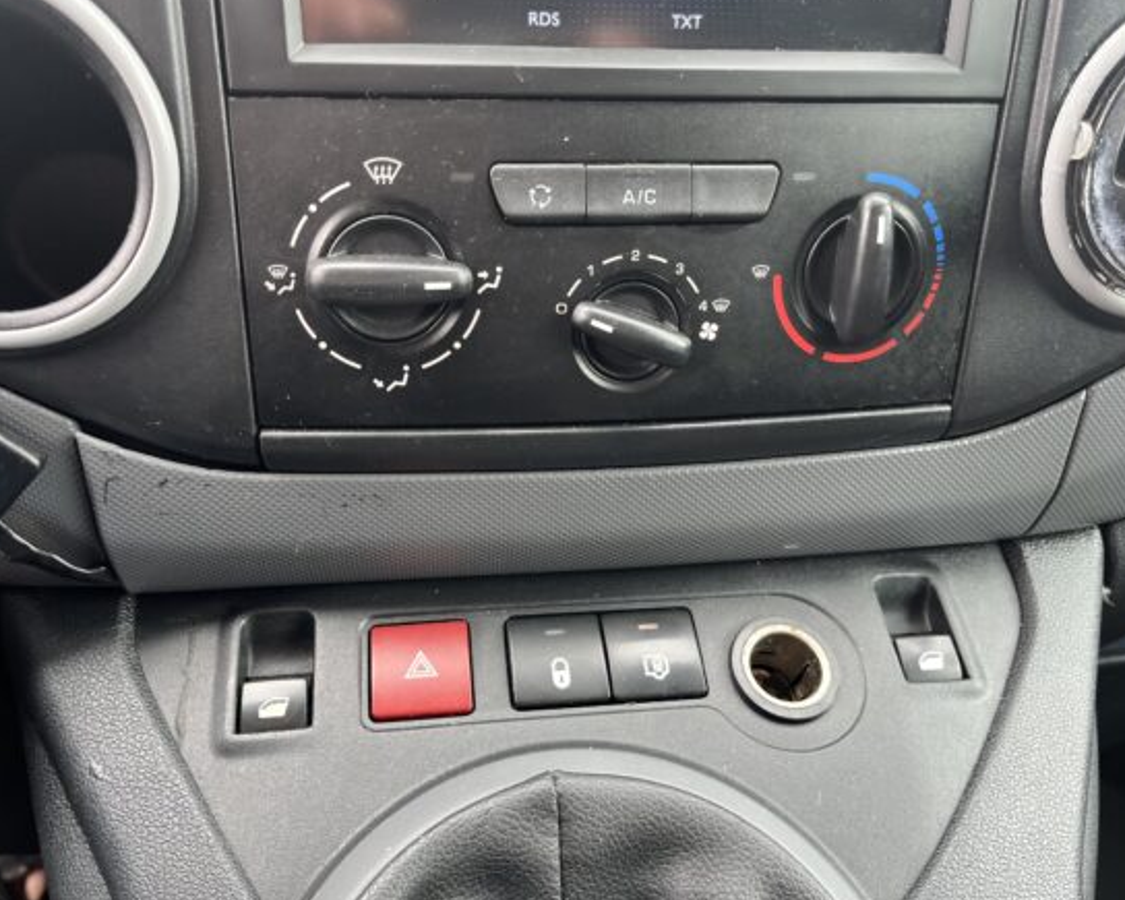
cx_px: 548
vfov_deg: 51.5
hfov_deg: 62.2
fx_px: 932
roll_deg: -3.3
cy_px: 451
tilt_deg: -30.0
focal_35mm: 28
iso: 125
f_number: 1.6
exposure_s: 1/113
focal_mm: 5.1
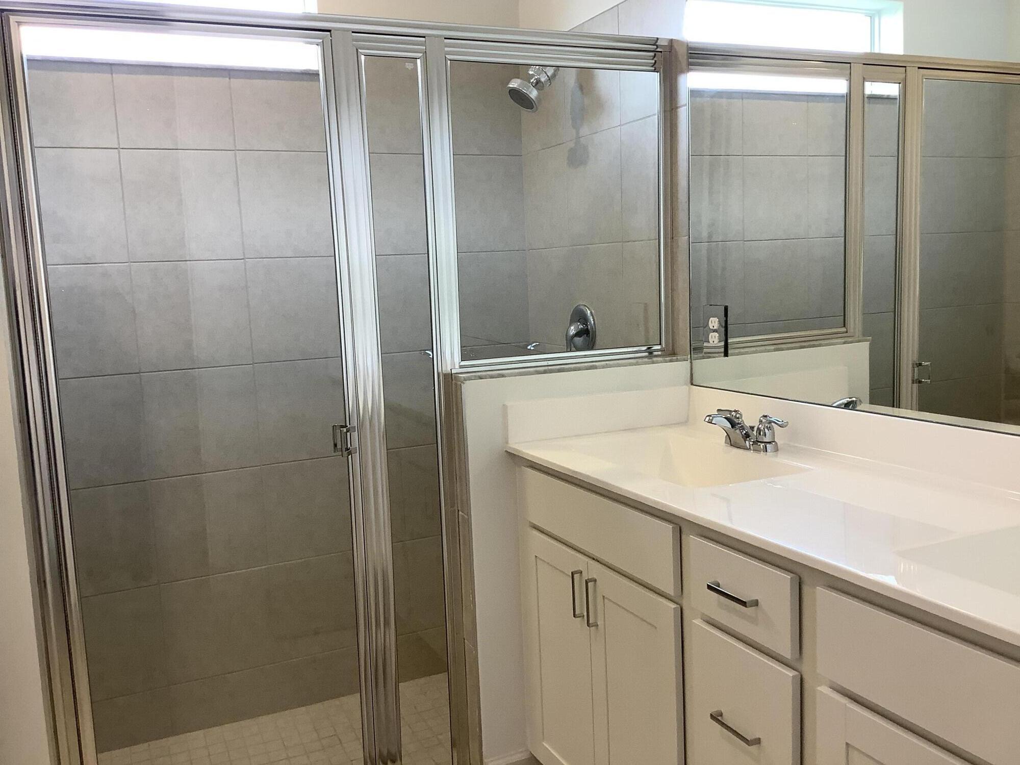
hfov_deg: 58.4
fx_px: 913
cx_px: 510
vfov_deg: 45.4
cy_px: 382
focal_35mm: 31
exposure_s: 1/50
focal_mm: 3.3
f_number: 2.4
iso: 64
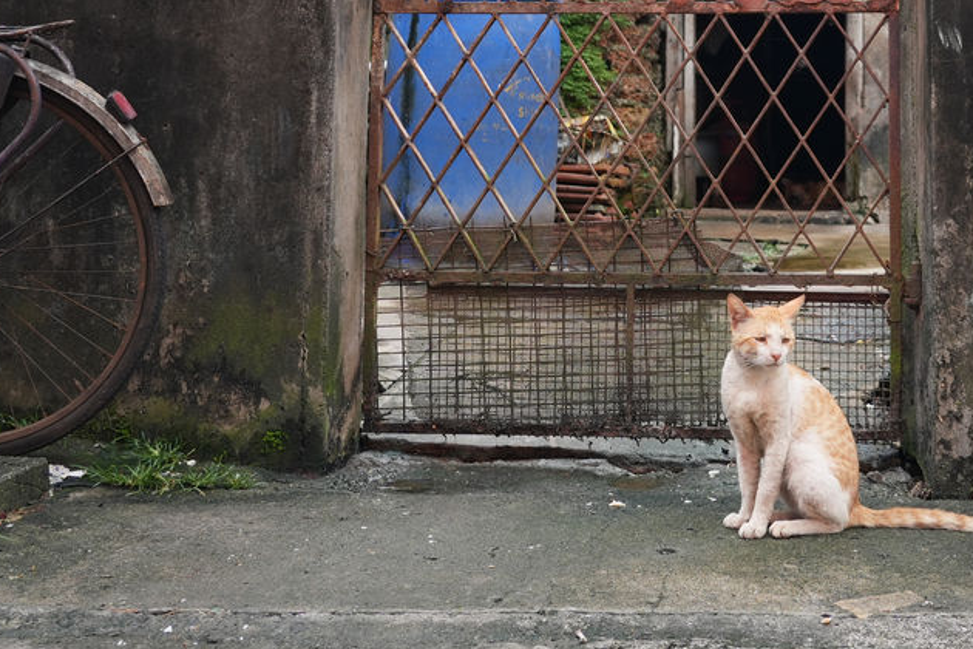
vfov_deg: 21.2
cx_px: 768
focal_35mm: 61
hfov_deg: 32.1
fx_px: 1649
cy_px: -56
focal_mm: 24
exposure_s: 1/160
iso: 200
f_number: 4
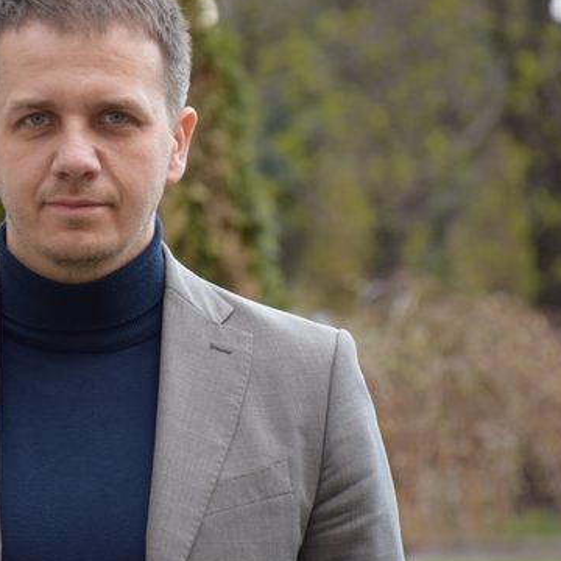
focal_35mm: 317
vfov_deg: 5.5
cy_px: 239
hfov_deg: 5.5
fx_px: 5812
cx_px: 167
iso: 400
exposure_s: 1/60
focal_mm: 140
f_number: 5.6
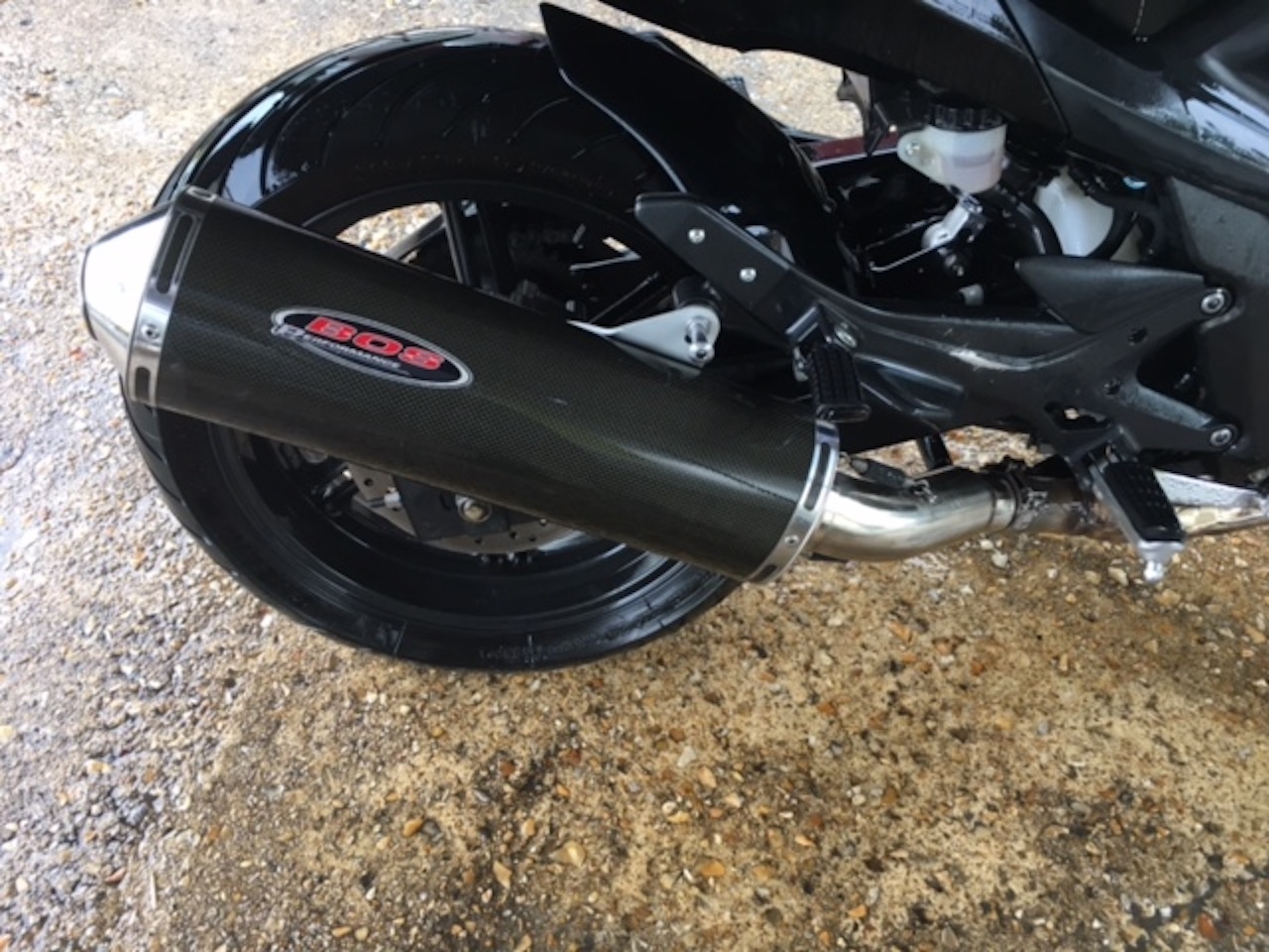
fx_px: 1063
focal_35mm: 29
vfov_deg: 48.2
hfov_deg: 61.7
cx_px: 634
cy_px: 476
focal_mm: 4.15
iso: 50
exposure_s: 1/33
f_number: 2.2
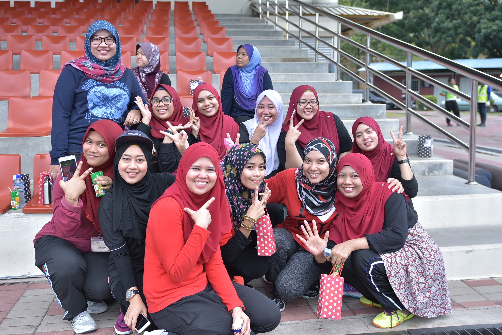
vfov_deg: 36.9
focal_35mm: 36
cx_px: 251
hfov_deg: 53.1
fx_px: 502
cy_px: 168
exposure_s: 1/200
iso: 100
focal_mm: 24
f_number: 2.8
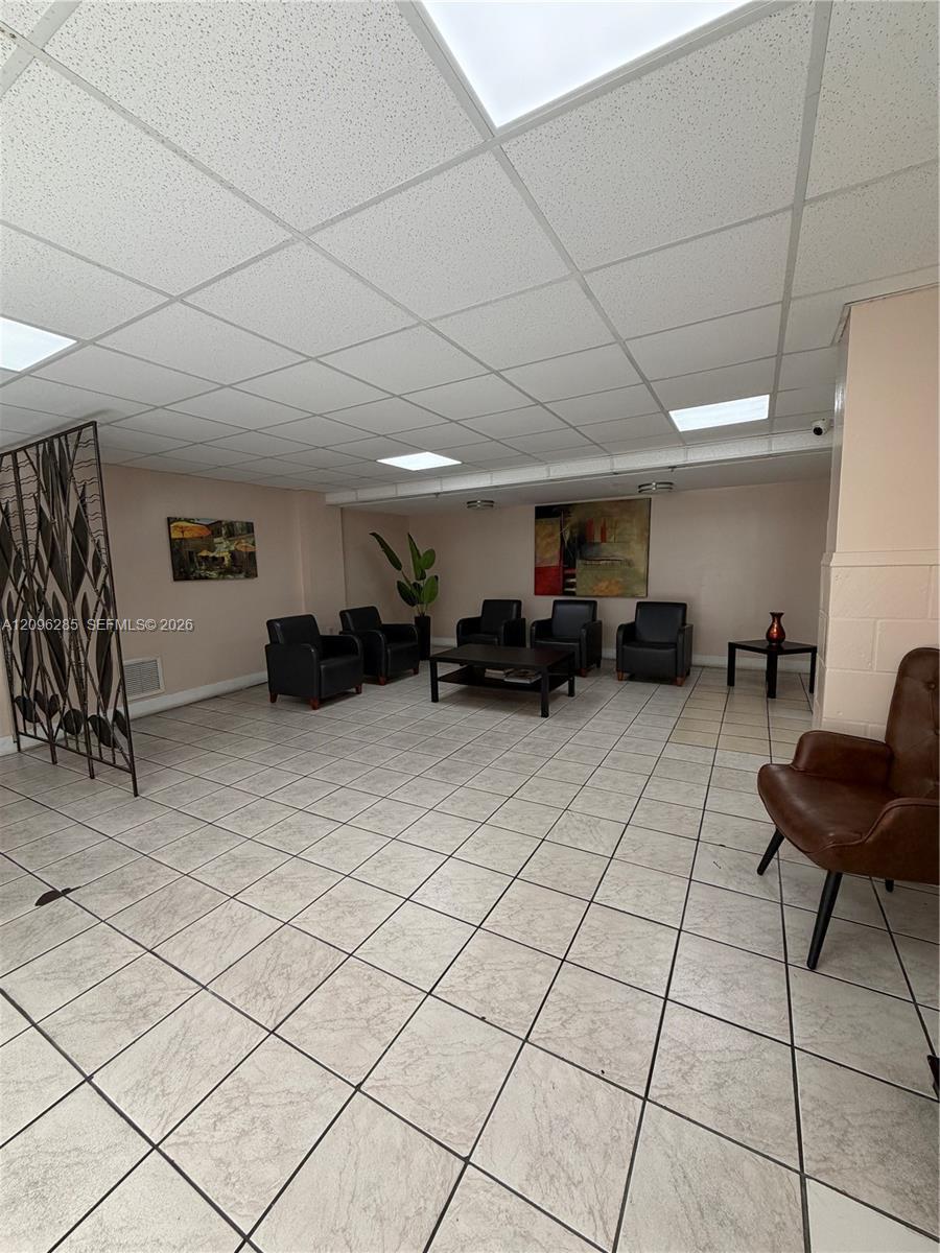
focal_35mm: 14
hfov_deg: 85.7
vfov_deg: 102.1
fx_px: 507
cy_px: 626
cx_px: 470
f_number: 2.2
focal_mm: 2.22
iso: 100
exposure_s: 1/120
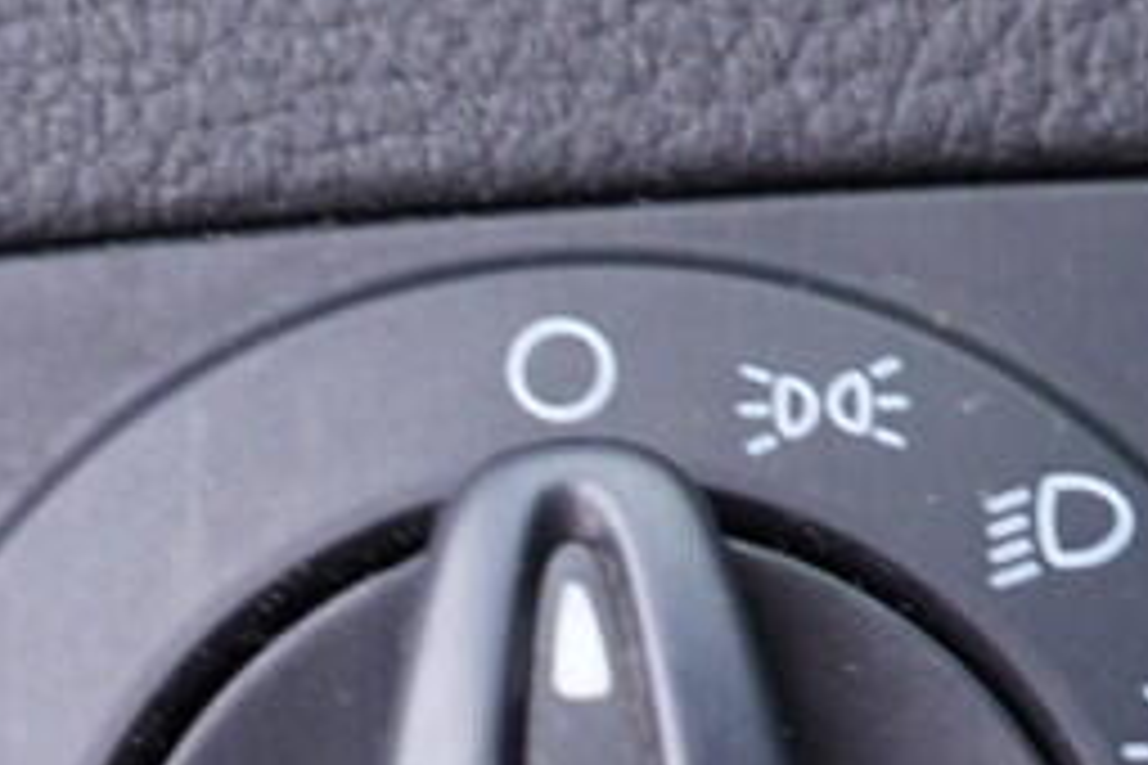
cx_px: 171
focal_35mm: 203
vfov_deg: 6.7
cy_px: 1066
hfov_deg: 10.1
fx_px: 6473
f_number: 2.8
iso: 320
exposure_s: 1/40
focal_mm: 24
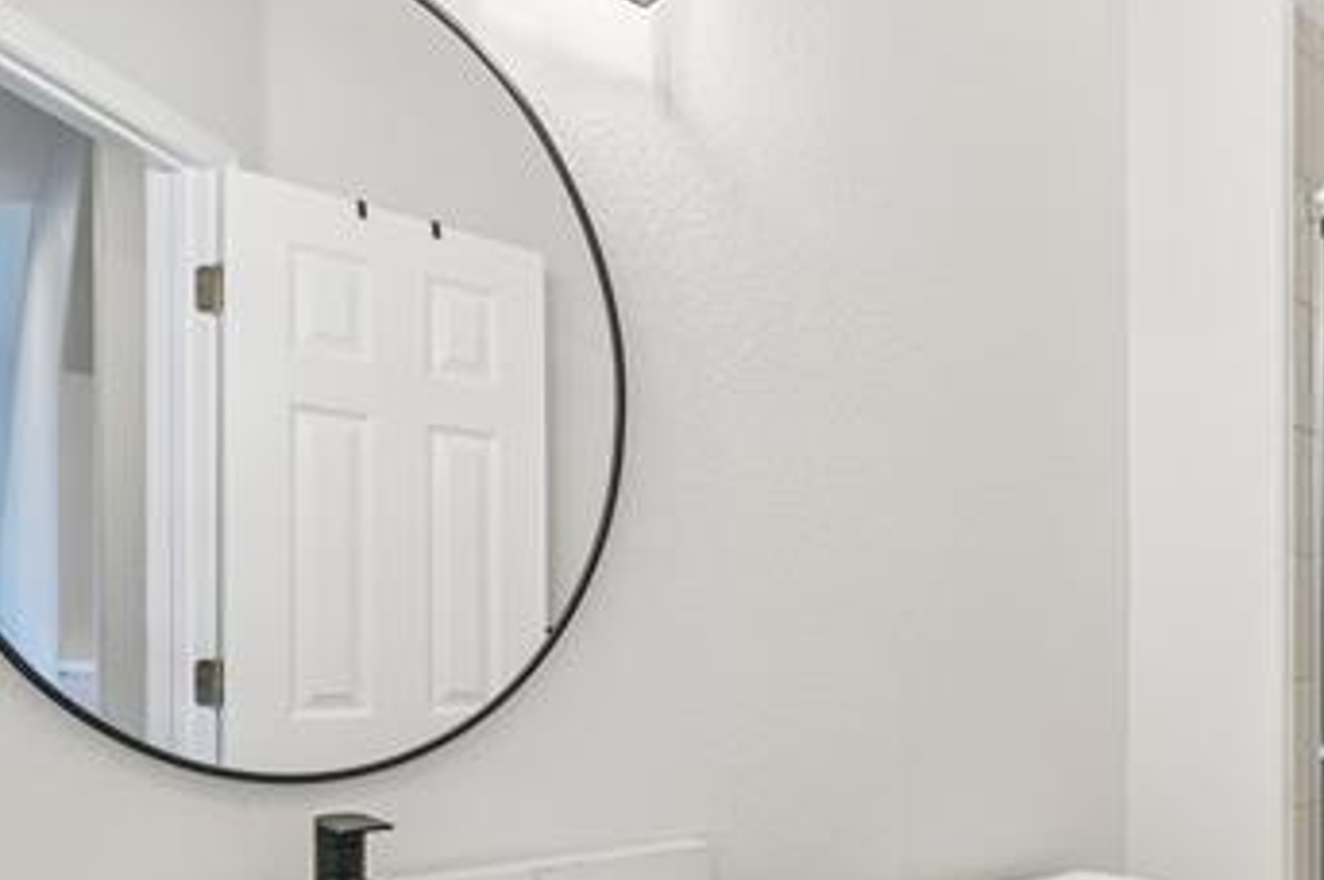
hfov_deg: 60.6
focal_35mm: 28
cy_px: 660
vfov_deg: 44.8
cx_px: 1046
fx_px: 1029
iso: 400
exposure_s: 1/25
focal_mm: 10
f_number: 8
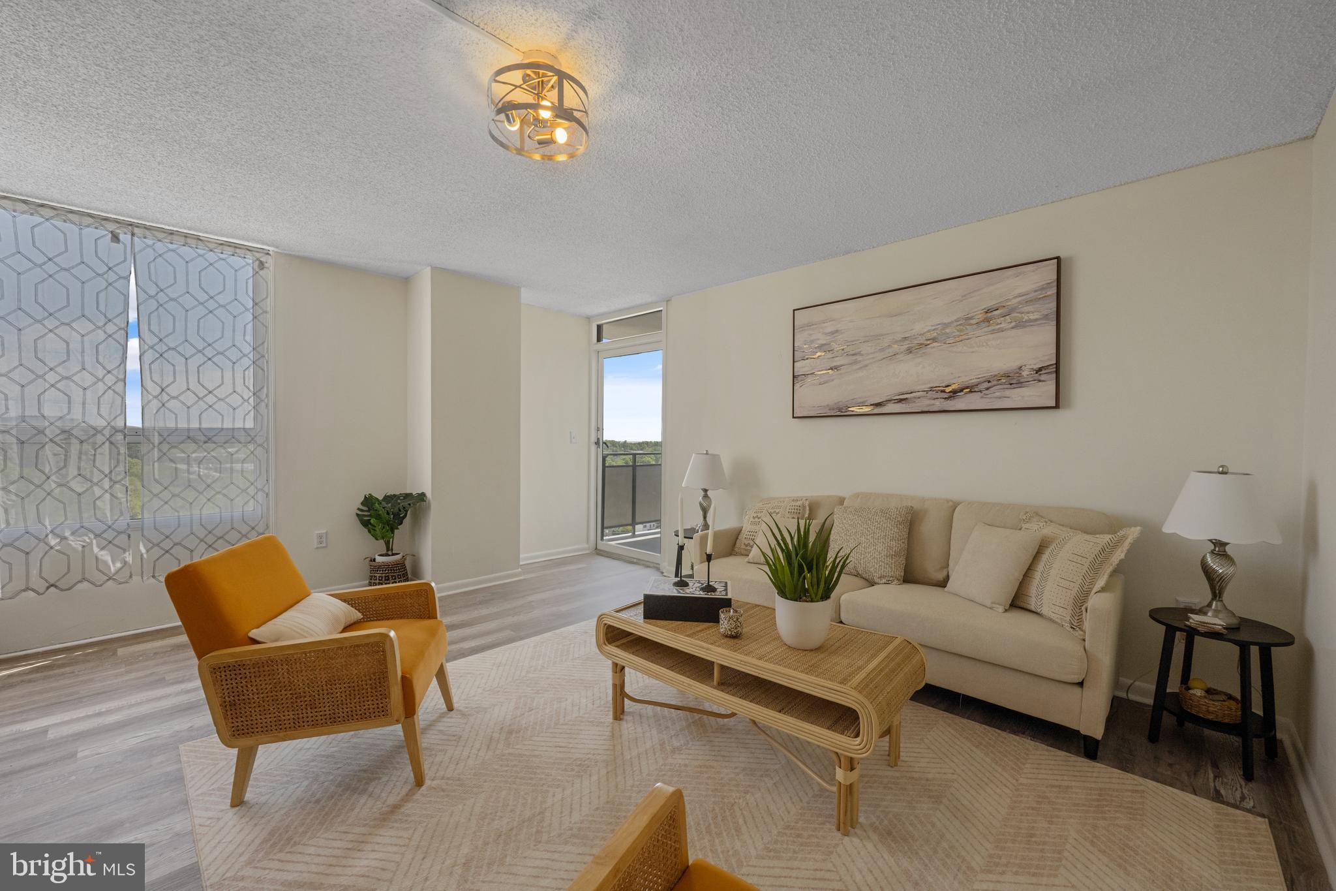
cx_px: 668
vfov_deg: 81.2
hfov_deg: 104.3
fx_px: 519
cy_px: 446
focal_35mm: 14
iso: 320
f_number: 8
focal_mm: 14
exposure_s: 1/100
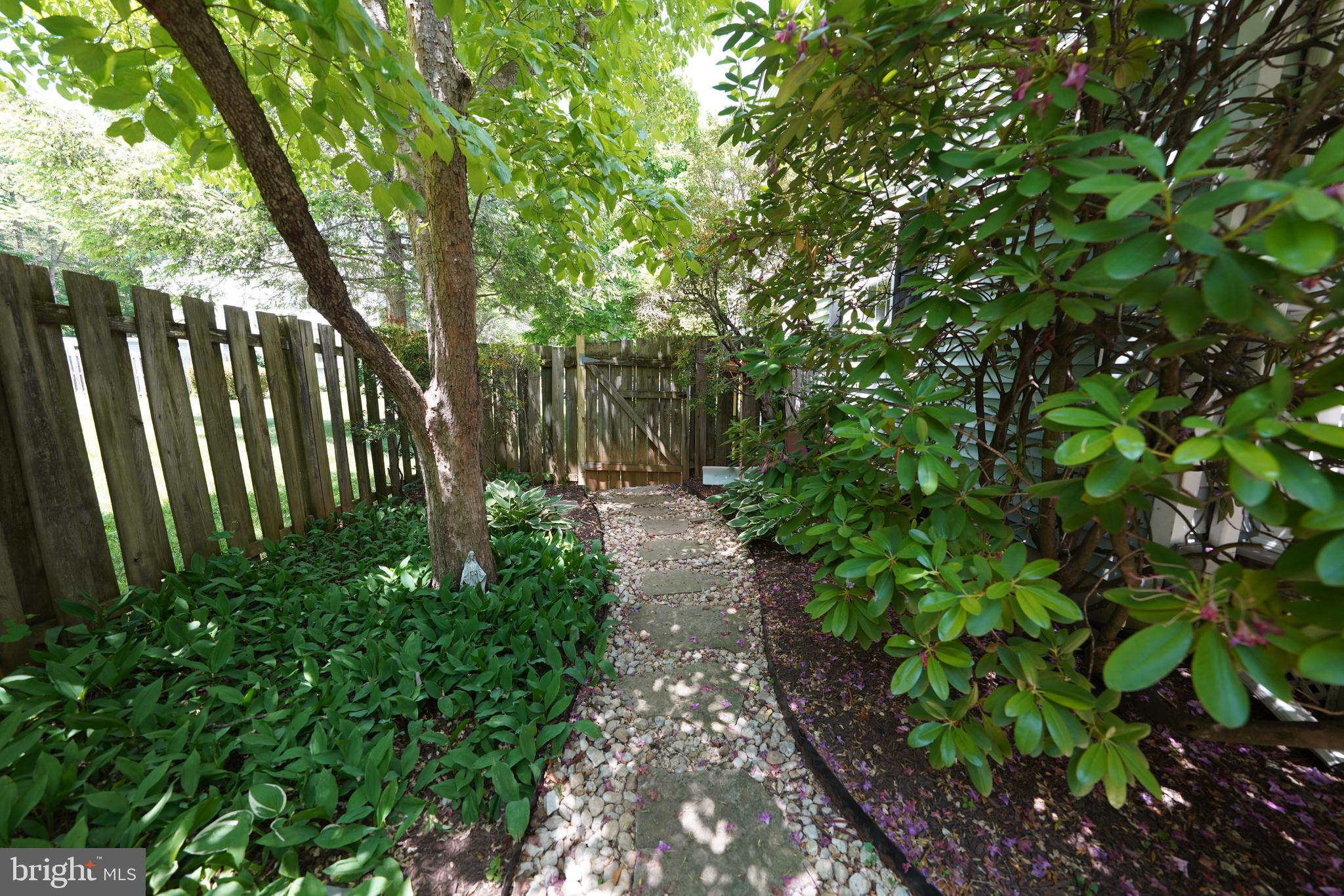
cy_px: 448
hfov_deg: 112.6
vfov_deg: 90.0
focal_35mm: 12
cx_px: 672
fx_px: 448
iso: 320
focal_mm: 12
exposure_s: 1/160
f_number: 4
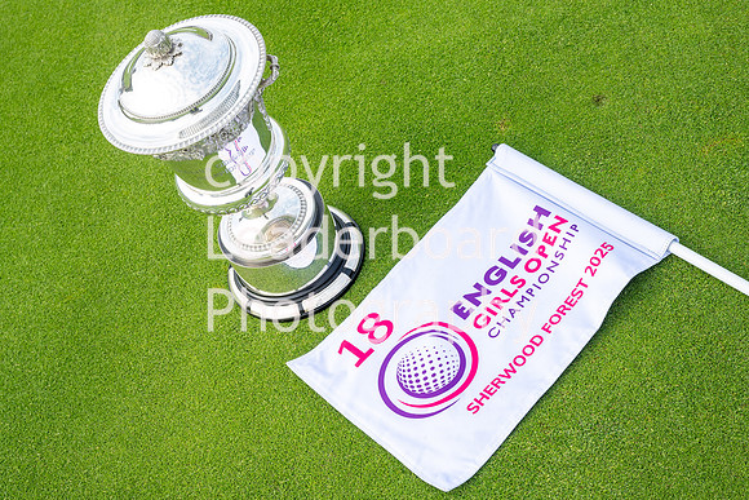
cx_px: 374
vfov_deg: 26.5
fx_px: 1061
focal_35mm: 51
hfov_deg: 38.9
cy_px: 250
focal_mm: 51
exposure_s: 1/400
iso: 320
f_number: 9
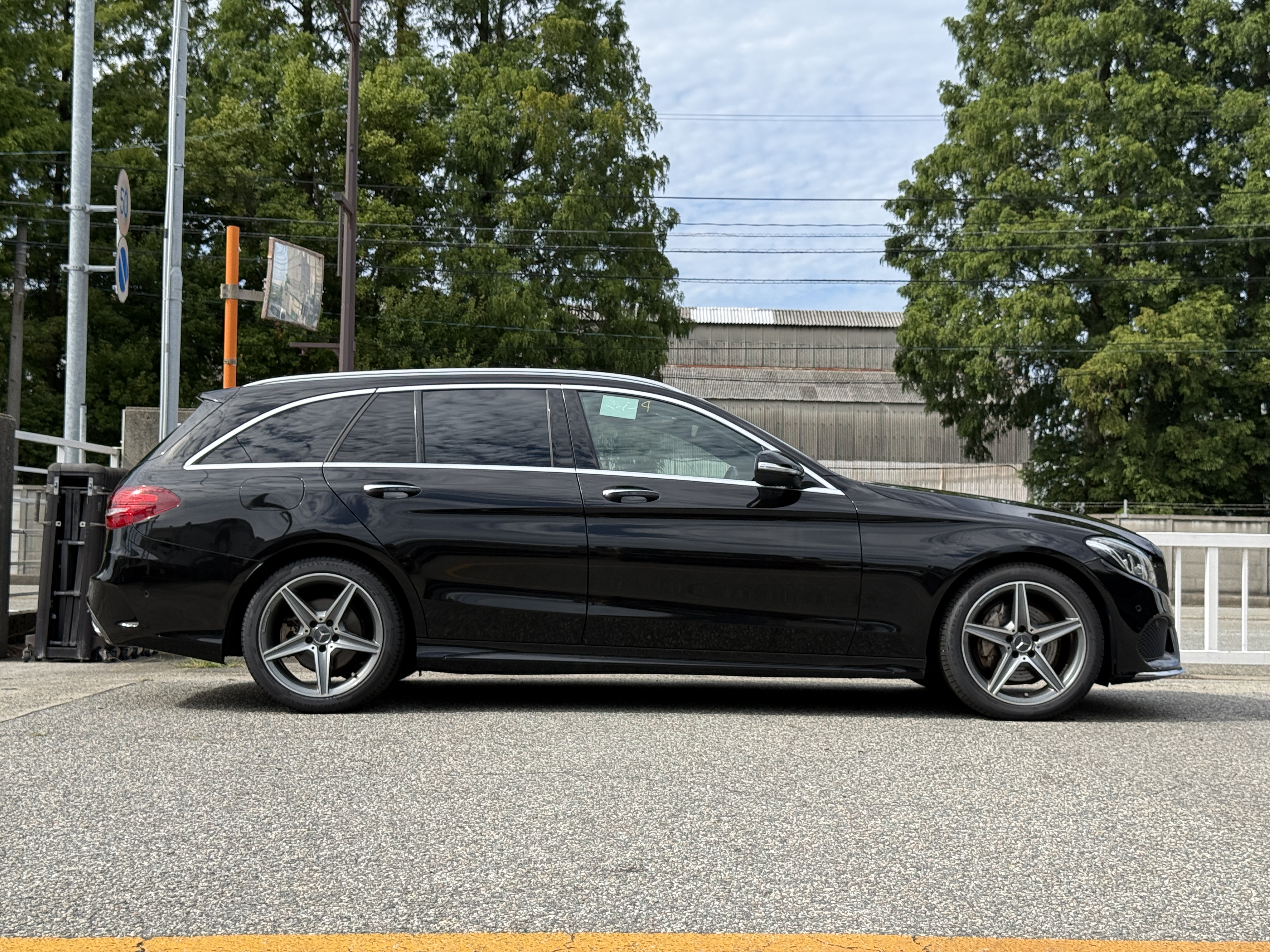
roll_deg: -1.3
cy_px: 476
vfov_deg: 30.3
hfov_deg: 39.7
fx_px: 1761
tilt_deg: +2.3
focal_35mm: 48
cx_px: 635
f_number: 1.78
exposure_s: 1/3534
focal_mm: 6.76
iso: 80
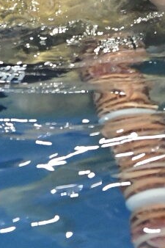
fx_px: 3468
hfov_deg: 2.7
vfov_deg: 4.0
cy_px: -326
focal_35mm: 504
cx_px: -33
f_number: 3.2
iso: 6400
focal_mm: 70
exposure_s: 1/500
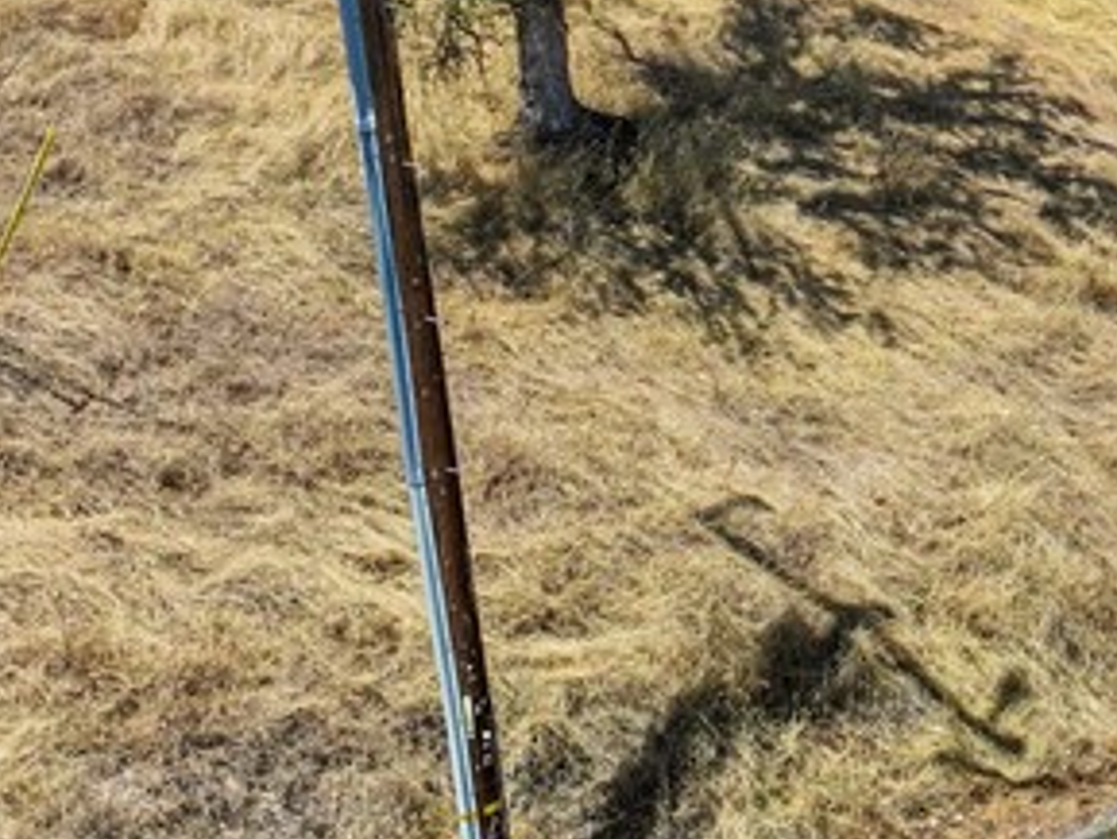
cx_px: 1415
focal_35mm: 85
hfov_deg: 21.1
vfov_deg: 17.0
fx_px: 2744
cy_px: 2
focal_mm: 12.29
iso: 130
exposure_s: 1/2000
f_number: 3.2
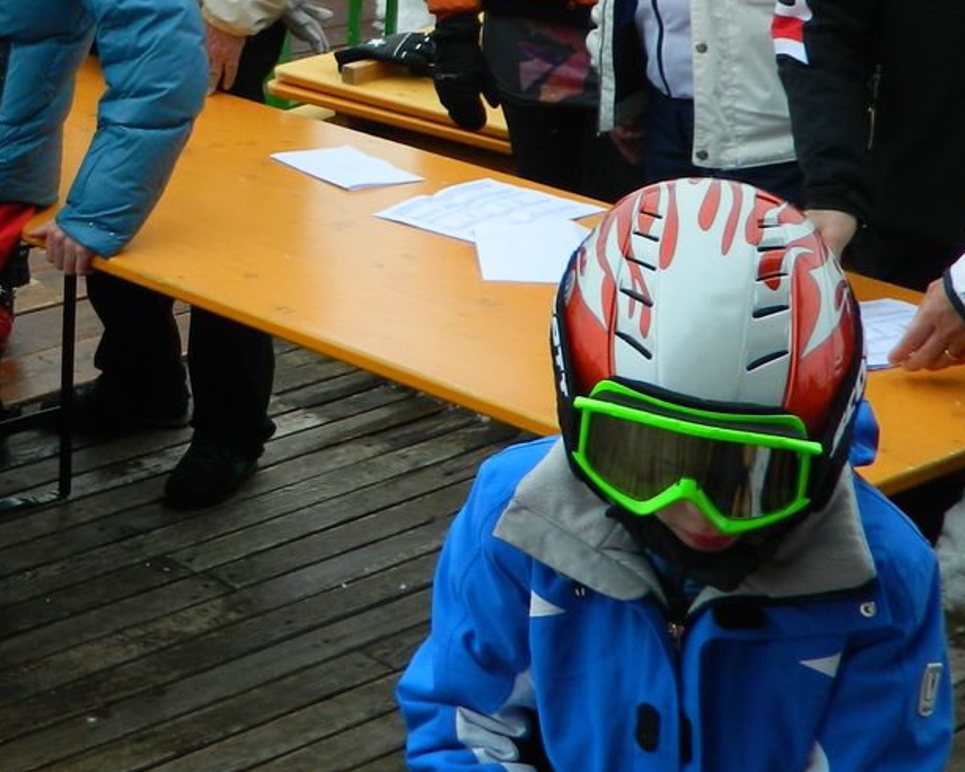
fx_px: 2541
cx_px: -245
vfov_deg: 16.6
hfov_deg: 20.0
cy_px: -124
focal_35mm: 89
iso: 80
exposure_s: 1/800
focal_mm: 6.2
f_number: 3.3
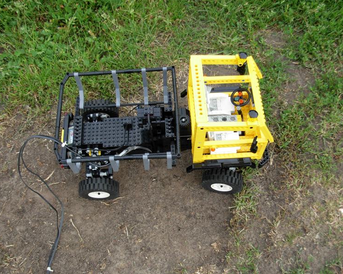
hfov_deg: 45.8
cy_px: 136
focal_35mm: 40
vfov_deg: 37.3
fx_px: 406
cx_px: 180
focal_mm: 6.3
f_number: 2.9
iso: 79
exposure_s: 1/443
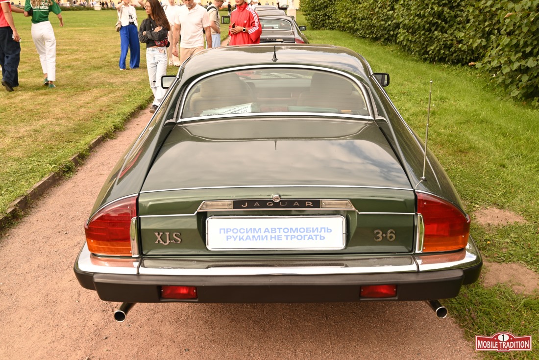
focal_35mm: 35
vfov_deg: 37.9
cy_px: 180
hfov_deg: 54.4
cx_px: 270
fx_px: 524
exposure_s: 1/250
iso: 160
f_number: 5.6
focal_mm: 35
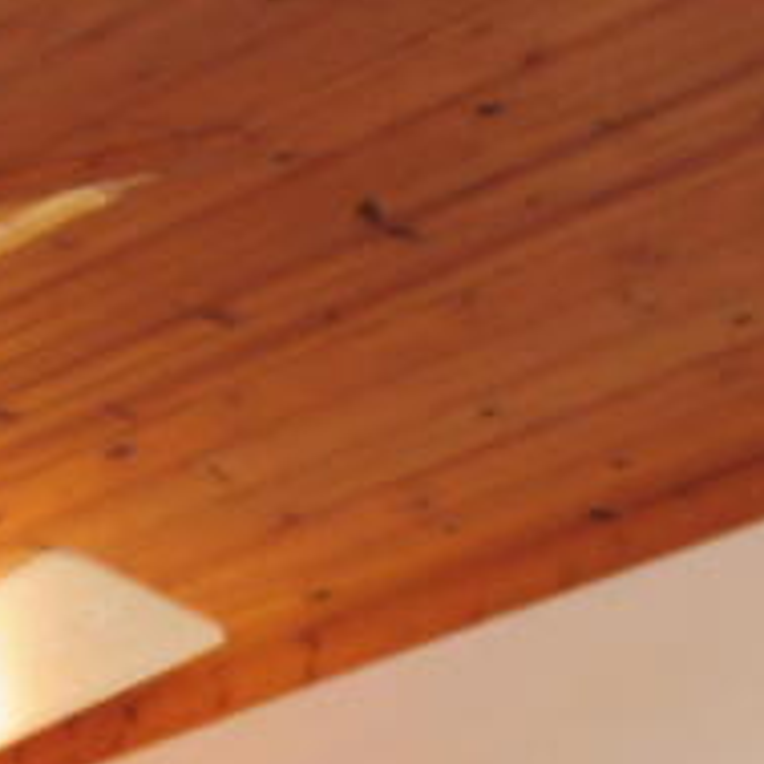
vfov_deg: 7.9
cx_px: 146
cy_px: 966
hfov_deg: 8.0
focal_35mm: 218
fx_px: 5443
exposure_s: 1/125
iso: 1600
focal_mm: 28
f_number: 5.6
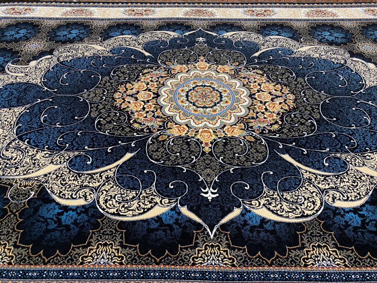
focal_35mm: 26
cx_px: 188
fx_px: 283
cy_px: 142
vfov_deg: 53.1
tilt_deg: -47.5
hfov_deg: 67.3
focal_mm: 4.25
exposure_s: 1/50
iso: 250
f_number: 1.8
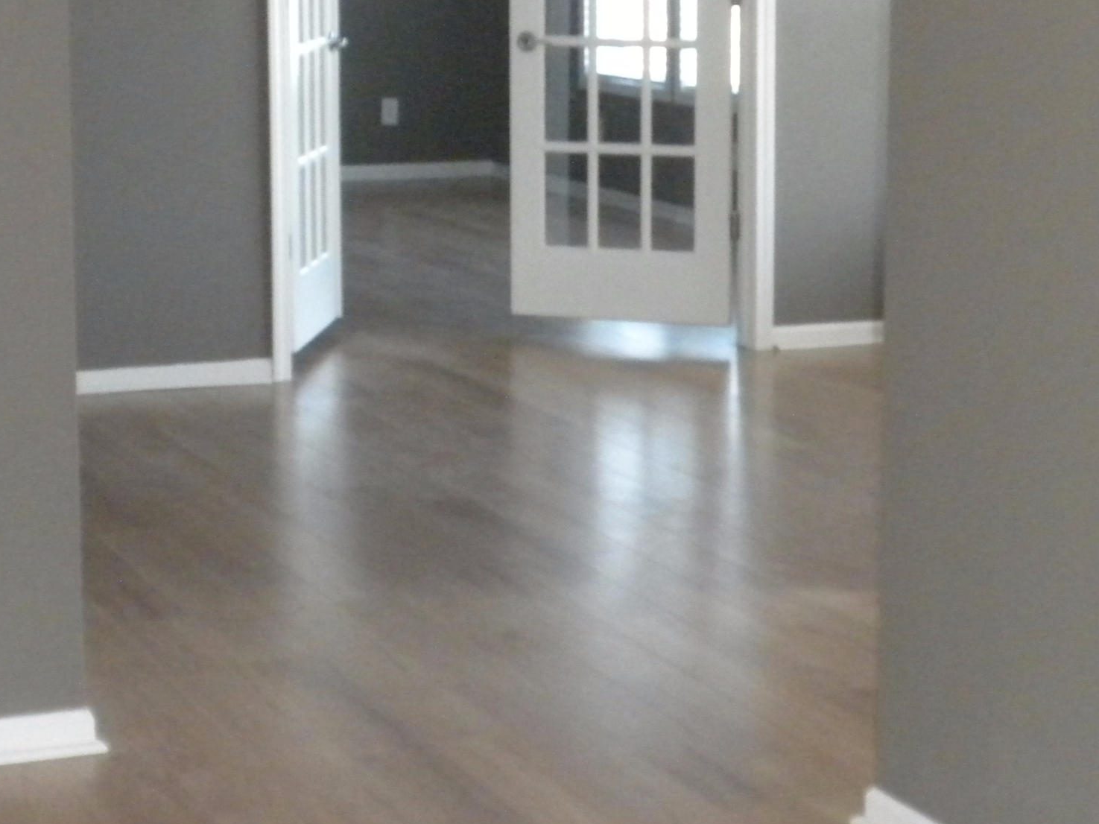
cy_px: 351
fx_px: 2984
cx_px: 687
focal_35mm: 94
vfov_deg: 15.7
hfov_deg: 20.8
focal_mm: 9.1
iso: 800
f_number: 4.3
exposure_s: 1/30
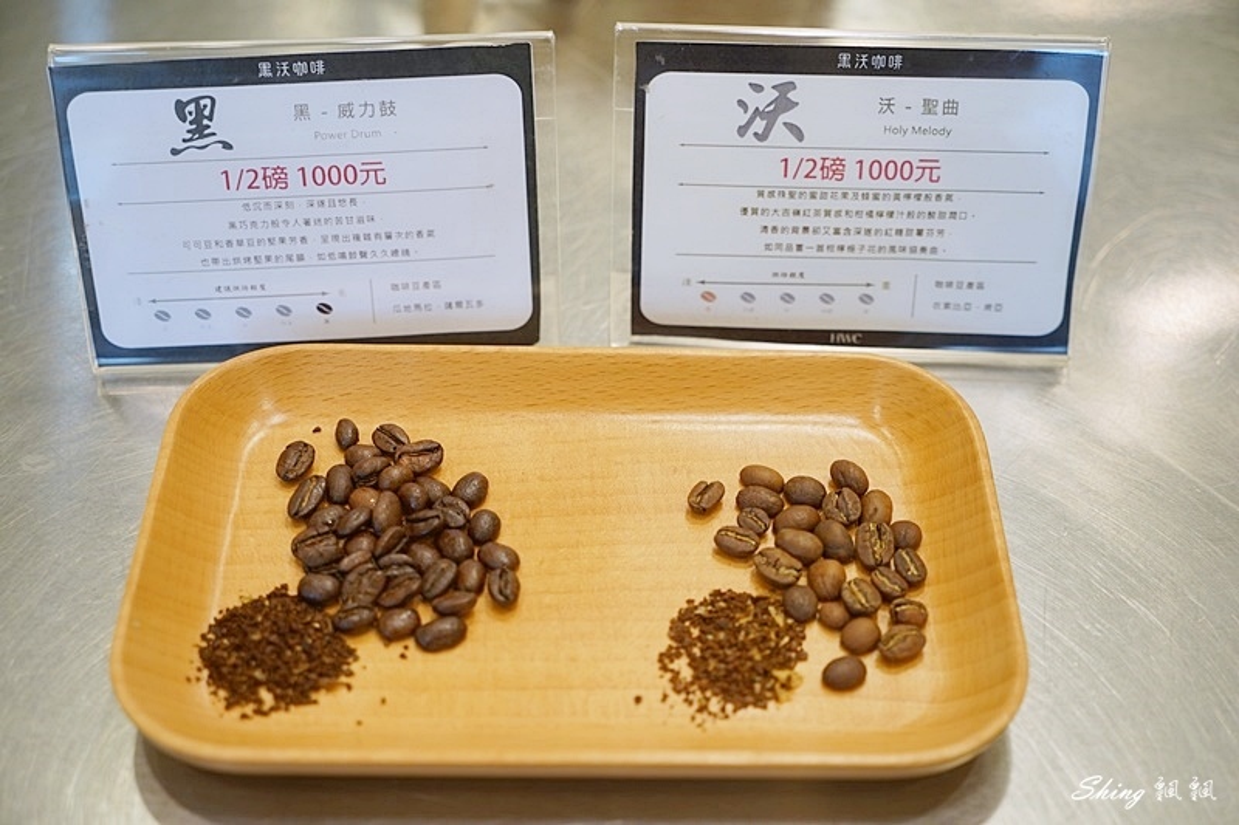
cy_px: 412
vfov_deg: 26.5
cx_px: 620
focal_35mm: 51
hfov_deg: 38.9
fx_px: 1755
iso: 250
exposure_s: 1/60
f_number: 4
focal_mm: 51
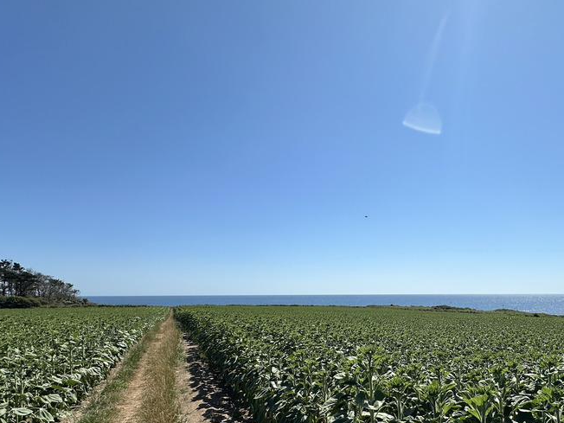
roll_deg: +0.3
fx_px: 358
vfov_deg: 59.4
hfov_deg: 74.0
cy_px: 289
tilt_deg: +1.3
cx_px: 377
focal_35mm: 22
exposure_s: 1/3861
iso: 50
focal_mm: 2.22
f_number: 2.2
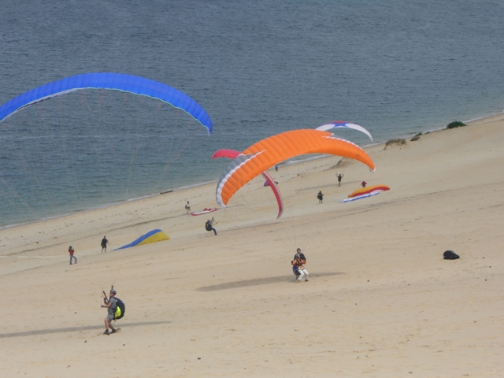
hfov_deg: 17.3
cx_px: 252
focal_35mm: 114
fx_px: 1660
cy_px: 189
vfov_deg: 13.0
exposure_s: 1/250
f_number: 7.4
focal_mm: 23.7
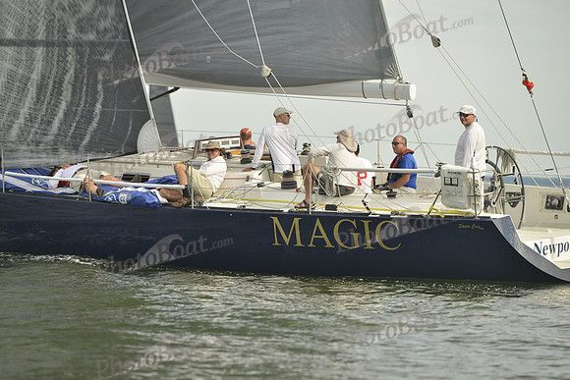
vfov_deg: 8.6
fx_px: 2534
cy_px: 190
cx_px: 285
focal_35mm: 160
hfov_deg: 12.8
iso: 200
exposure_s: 1/1250
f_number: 4.5
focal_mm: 160
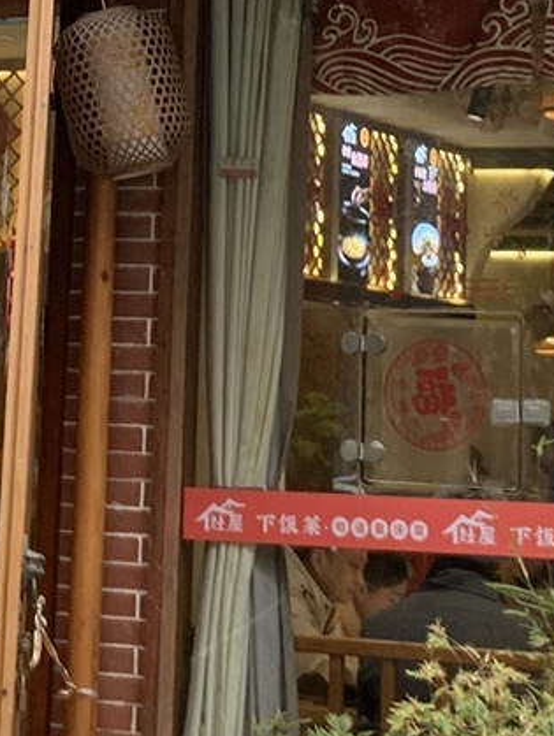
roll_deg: -2.5
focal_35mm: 124
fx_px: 2642
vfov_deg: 15.3
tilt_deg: +11.2
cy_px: -133
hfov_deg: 11.9
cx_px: 155
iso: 50
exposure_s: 1/121
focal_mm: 4.25
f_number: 1.8
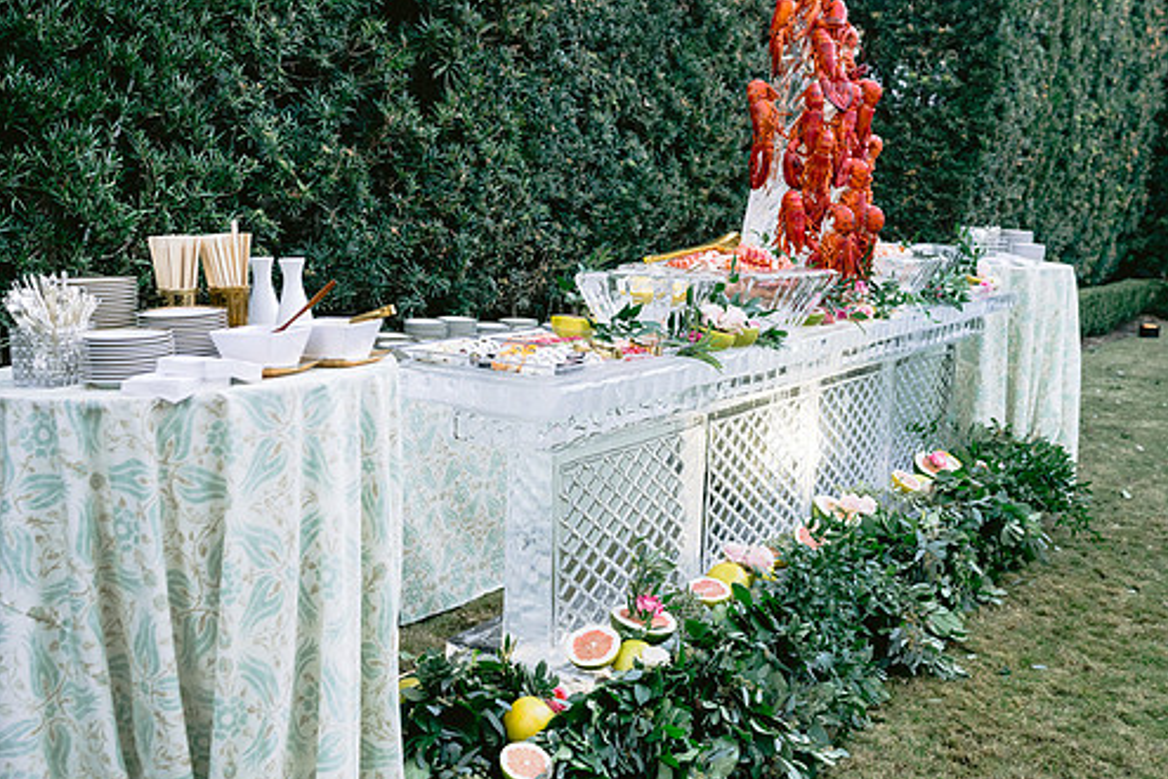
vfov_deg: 32.6
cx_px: 493
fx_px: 1330
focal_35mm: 41
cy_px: 327
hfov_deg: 47.2
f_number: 4
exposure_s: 1/125
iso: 500
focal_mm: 35
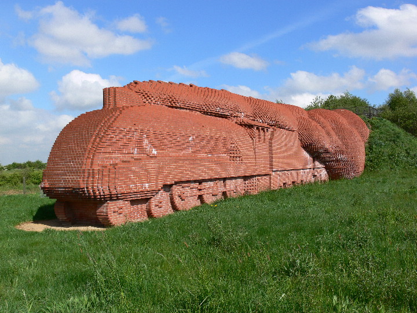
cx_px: 208
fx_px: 422
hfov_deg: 52.6
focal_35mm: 35
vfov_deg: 40.7
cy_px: 156
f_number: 5.6
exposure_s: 1/400
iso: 80
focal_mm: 7.4
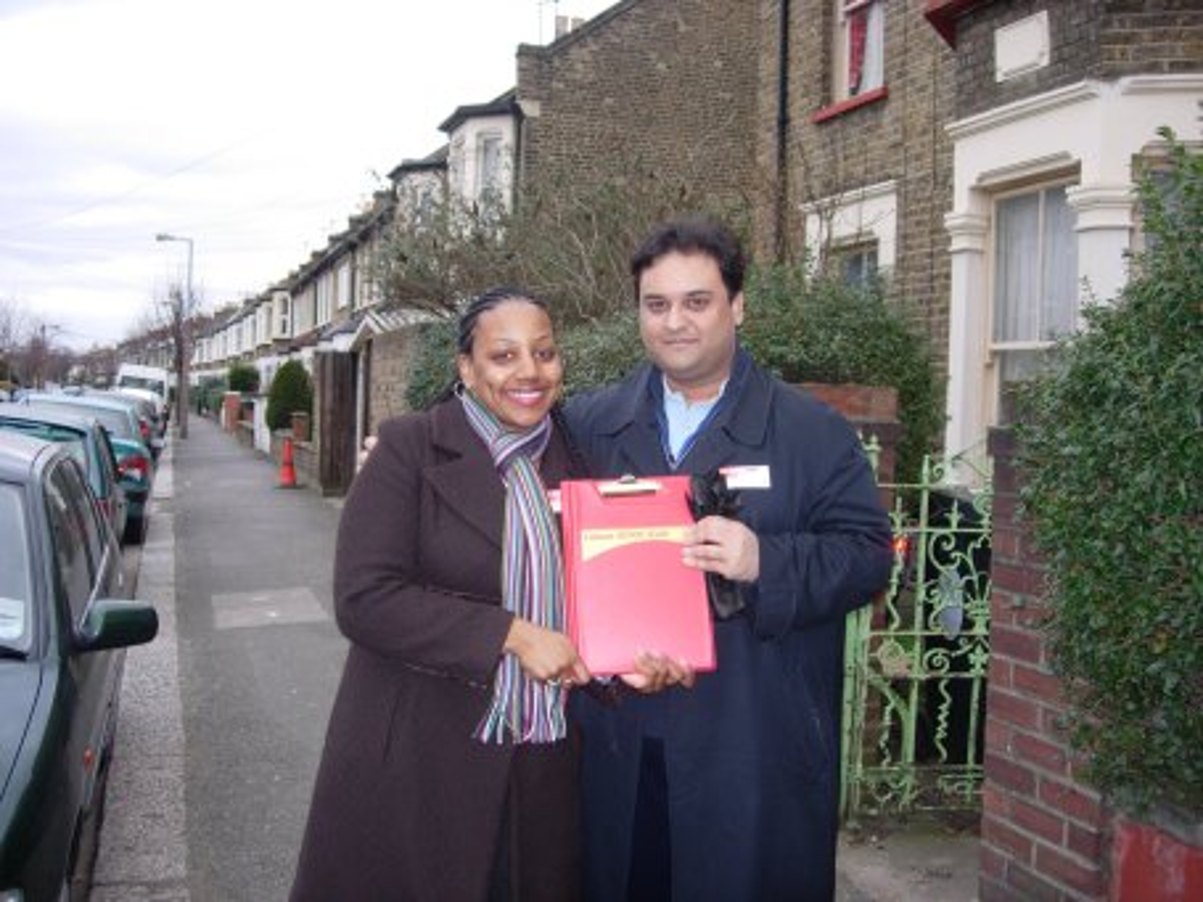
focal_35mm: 38
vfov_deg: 37.7
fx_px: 1320
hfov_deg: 49.0
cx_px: 602
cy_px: 451
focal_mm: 7.8
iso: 79
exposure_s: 1/242
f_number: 2.8
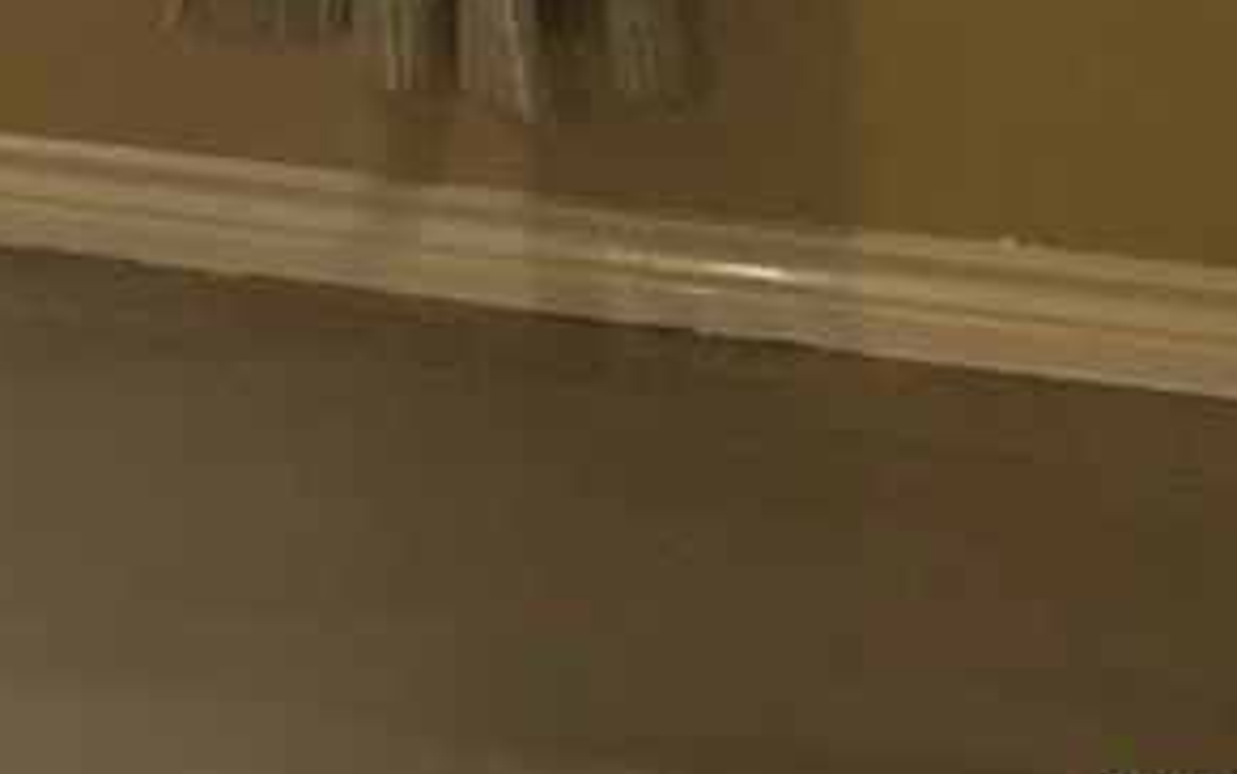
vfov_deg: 7.6
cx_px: -1041
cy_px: -1459
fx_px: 5125
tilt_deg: -3.2
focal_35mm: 152
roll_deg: +0.6
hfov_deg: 12.5
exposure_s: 1/15
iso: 500
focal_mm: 4.15
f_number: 2.2
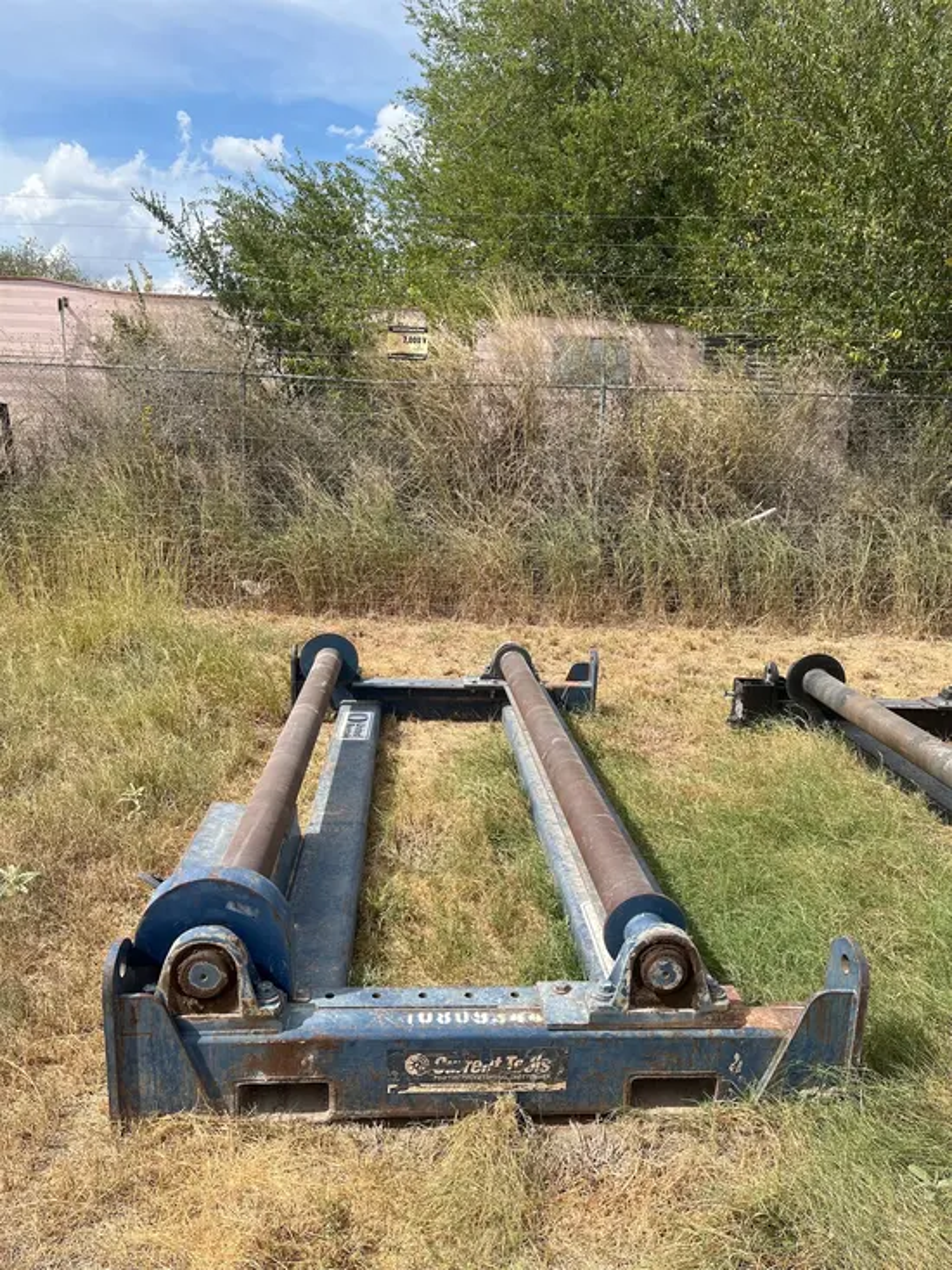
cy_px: 635
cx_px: 476
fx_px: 953
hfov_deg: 53.1
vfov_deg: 67.3
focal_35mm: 26
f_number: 1.6
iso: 50
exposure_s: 1/2755
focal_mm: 5.1
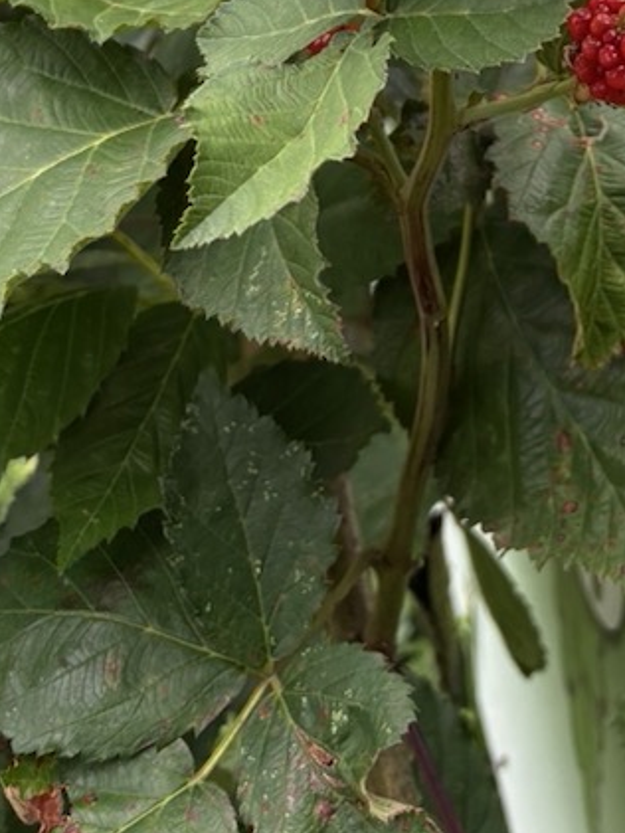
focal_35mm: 79
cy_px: -421
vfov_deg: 20.9
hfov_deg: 18.3
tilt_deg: -7.3
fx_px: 1901
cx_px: 595
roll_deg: -0.9
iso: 64
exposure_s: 1/791
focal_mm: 5.96
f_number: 1.6
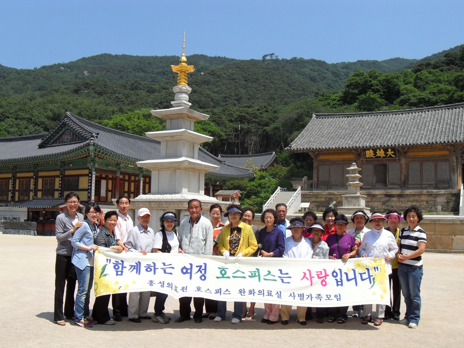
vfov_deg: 39.7
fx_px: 483
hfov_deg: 51.4
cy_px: 178
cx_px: 233
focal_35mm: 36
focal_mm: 6.3
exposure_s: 1/750
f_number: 5.1
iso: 80
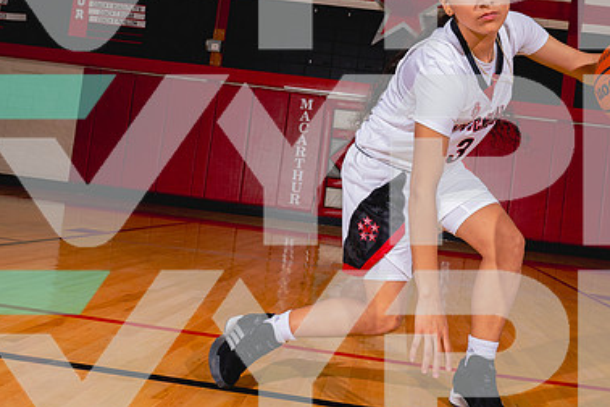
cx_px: 358
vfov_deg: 31.1
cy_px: 161
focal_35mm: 43
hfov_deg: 45.2
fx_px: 729
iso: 800
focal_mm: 28
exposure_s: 1/250
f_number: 8
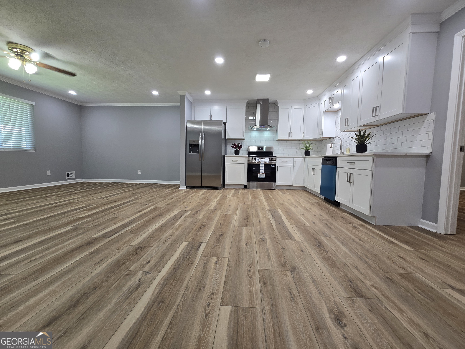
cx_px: 232
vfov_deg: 89.9
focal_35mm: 13
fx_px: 175
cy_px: 174
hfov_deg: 106.2
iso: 100
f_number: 2.2
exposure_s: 1/60
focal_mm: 2.2
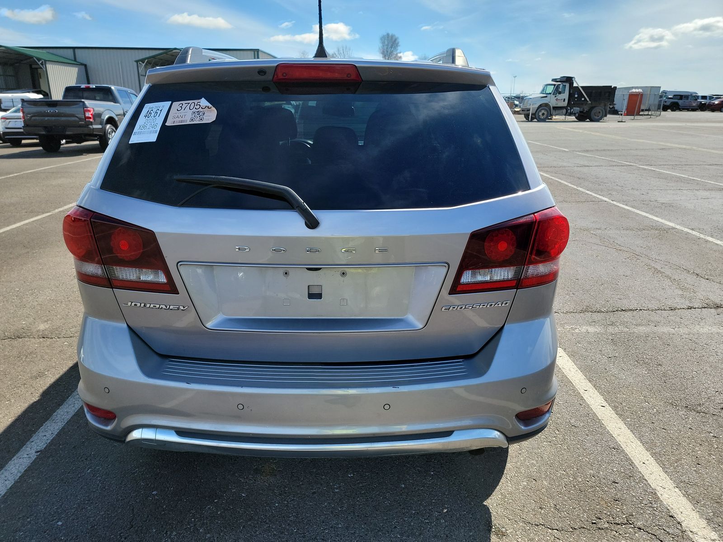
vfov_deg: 56.8
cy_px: 271
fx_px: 501
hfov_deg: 71.6
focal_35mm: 24
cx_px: 362
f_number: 1.8
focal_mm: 6.7
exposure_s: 1/651
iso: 50
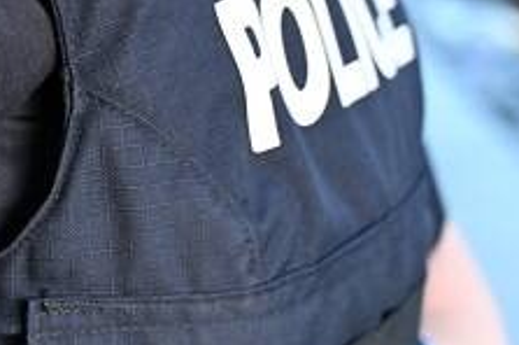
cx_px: -51
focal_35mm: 165
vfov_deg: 8.3
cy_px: 21
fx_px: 2375
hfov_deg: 12.3
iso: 1000
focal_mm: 49
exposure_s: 1/125
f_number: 4
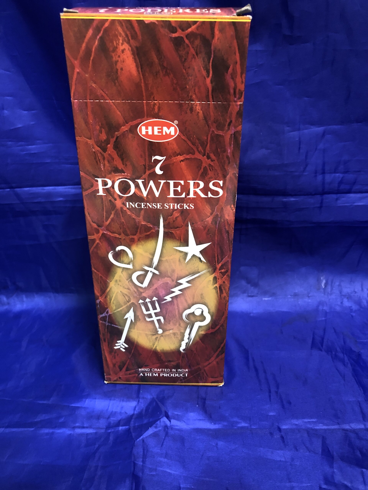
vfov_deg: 63.4
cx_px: 184
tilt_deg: -28.2
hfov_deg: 49.7
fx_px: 397
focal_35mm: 28
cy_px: 245
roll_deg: -0.5
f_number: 1.8
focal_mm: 3.99
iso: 100
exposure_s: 1/15
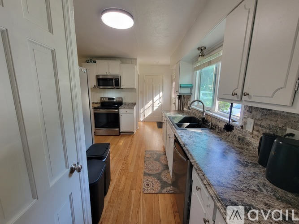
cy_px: 112
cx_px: 150
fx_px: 112
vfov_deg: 89.9
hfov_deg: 106.2
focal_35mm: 13
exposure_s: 1/60
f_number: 2.2
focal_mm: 2.2
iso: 100
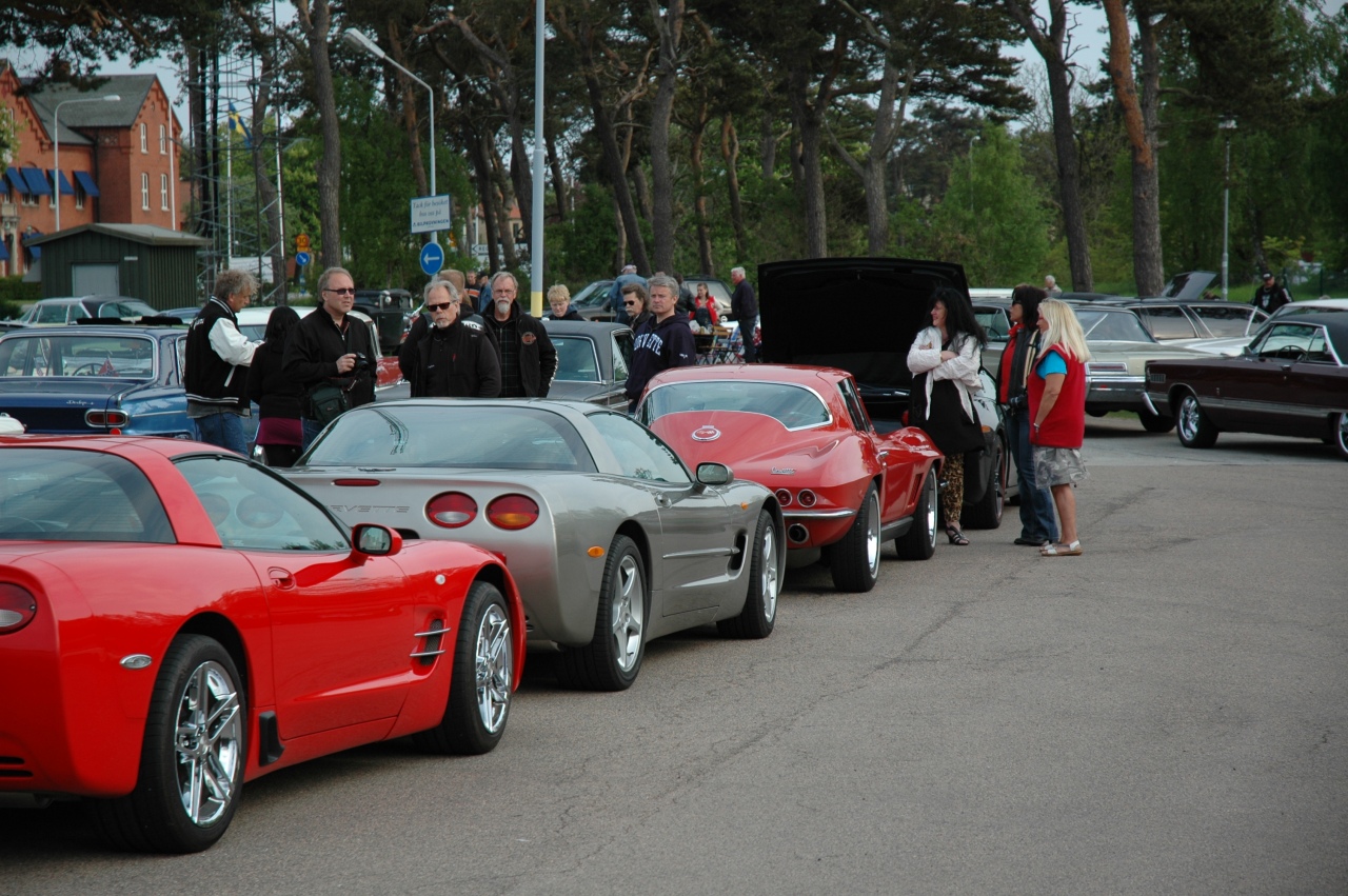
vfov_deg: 13.0
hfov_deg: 19.5
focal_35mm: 105
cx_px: 674
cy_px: 448
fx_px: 3928
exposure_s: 1/500
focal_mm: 70
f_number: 4.5
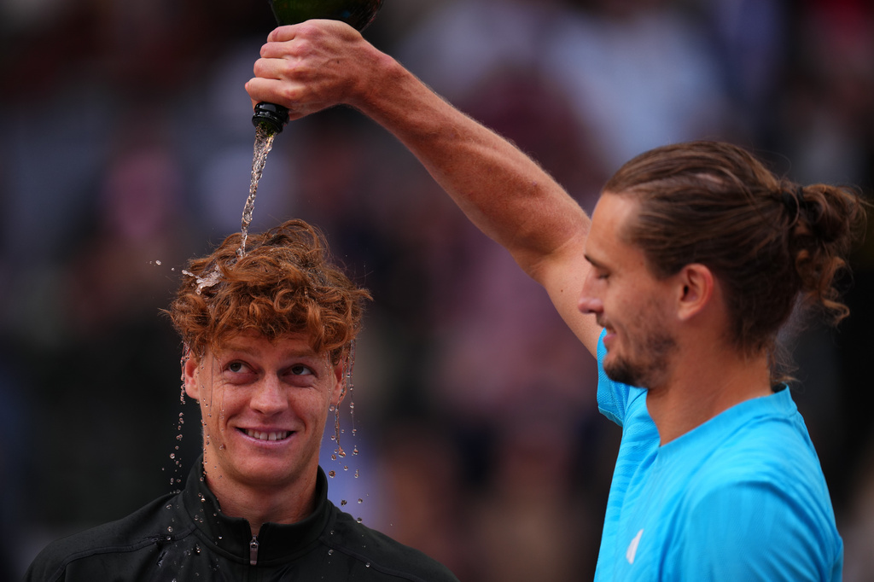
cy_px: 291
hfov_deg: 5.2
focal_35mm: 400
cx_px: 437
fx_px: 9707
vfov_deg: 3.4
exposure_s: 1/2500
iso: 500
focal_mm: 400
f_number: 2.8
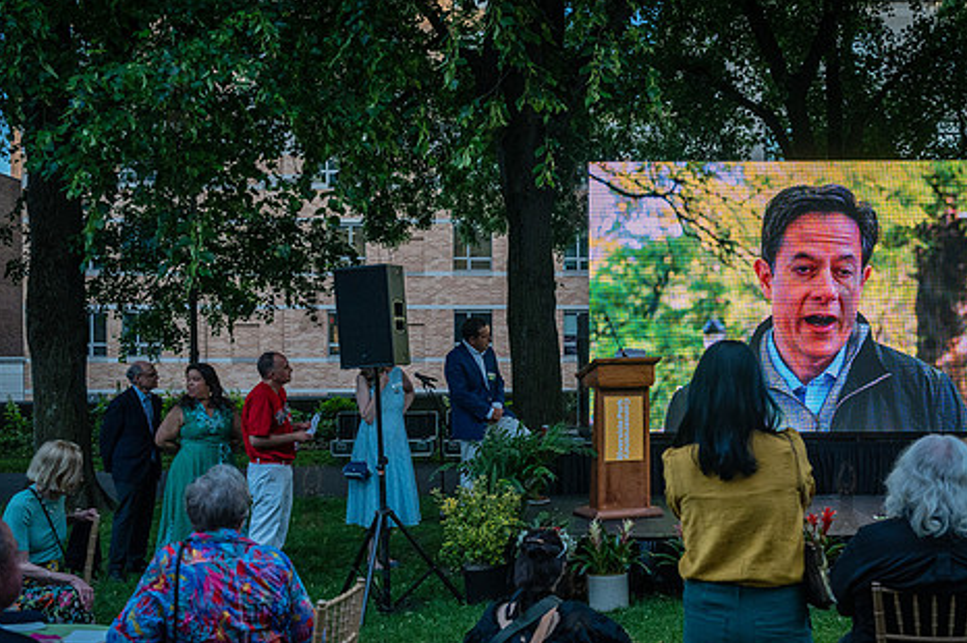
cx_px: 577
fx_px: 1262
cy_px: 394
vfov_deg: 28.5
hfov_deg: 41.8
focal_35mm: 47
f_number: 4
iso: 2500
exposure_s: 1/2000
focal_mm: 37
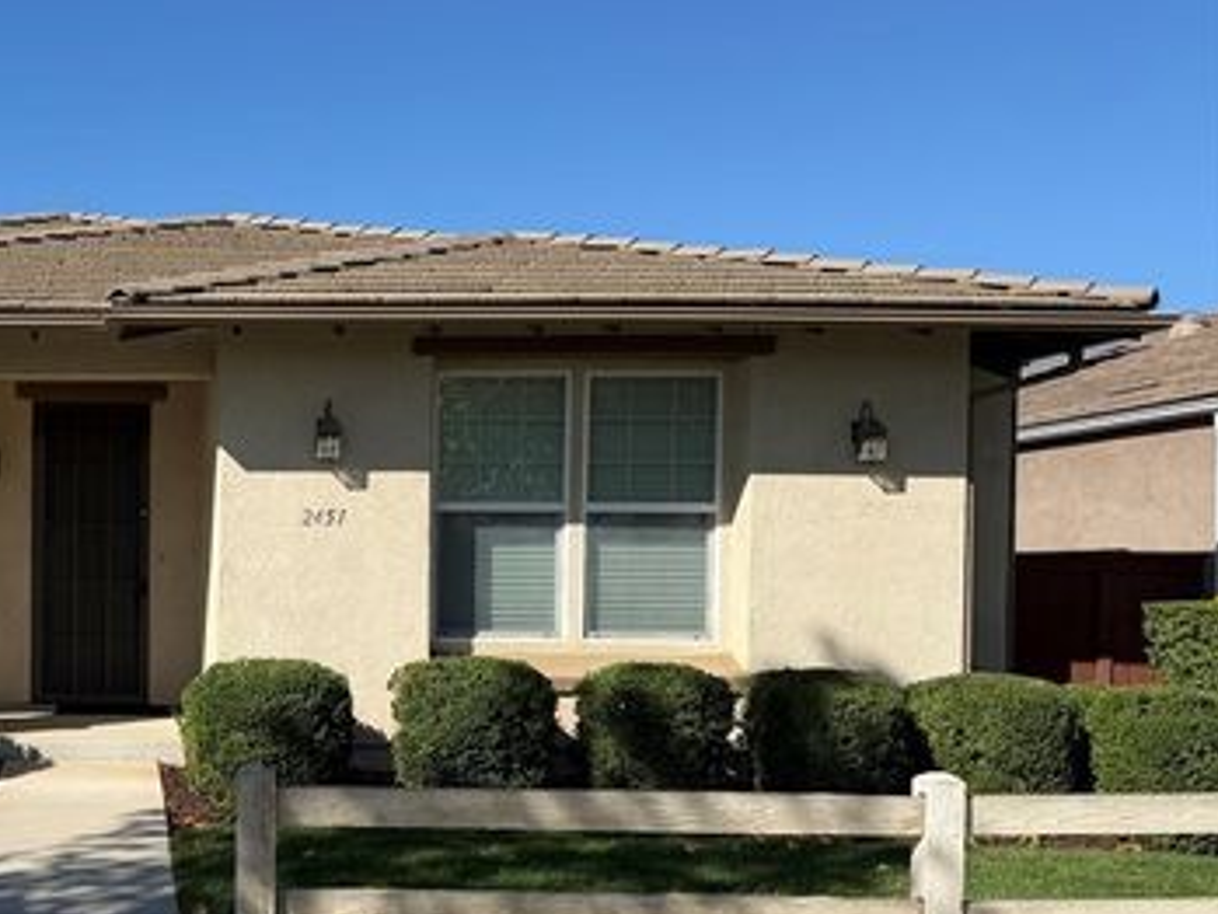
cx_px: 108
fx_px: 1549
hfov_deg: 39.6
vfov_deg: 32.6
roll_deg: +0.4
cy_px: 604
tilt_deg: -2.1
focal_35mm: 44
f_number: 1.78
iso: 80
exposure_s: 1/5319
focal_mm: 6.76
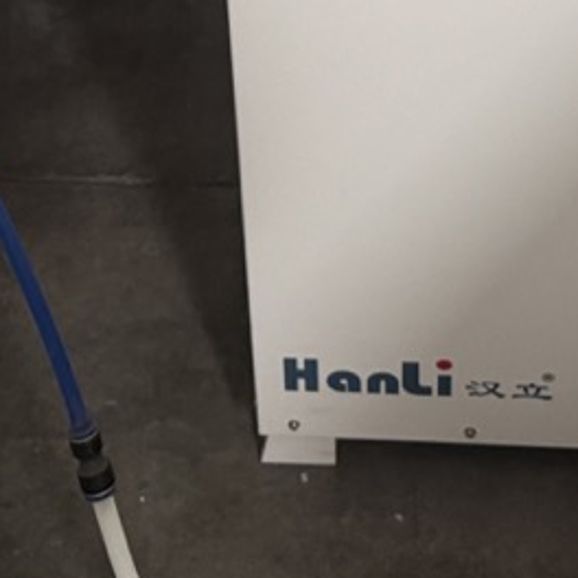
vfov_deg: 15.4
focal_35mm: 103
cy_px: -335
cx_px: 401
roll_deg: +0.9
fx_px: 1946
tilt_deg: -34.6
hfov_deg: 16.8
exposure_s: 1/60
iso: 250
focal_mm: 6.76
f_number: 1.78
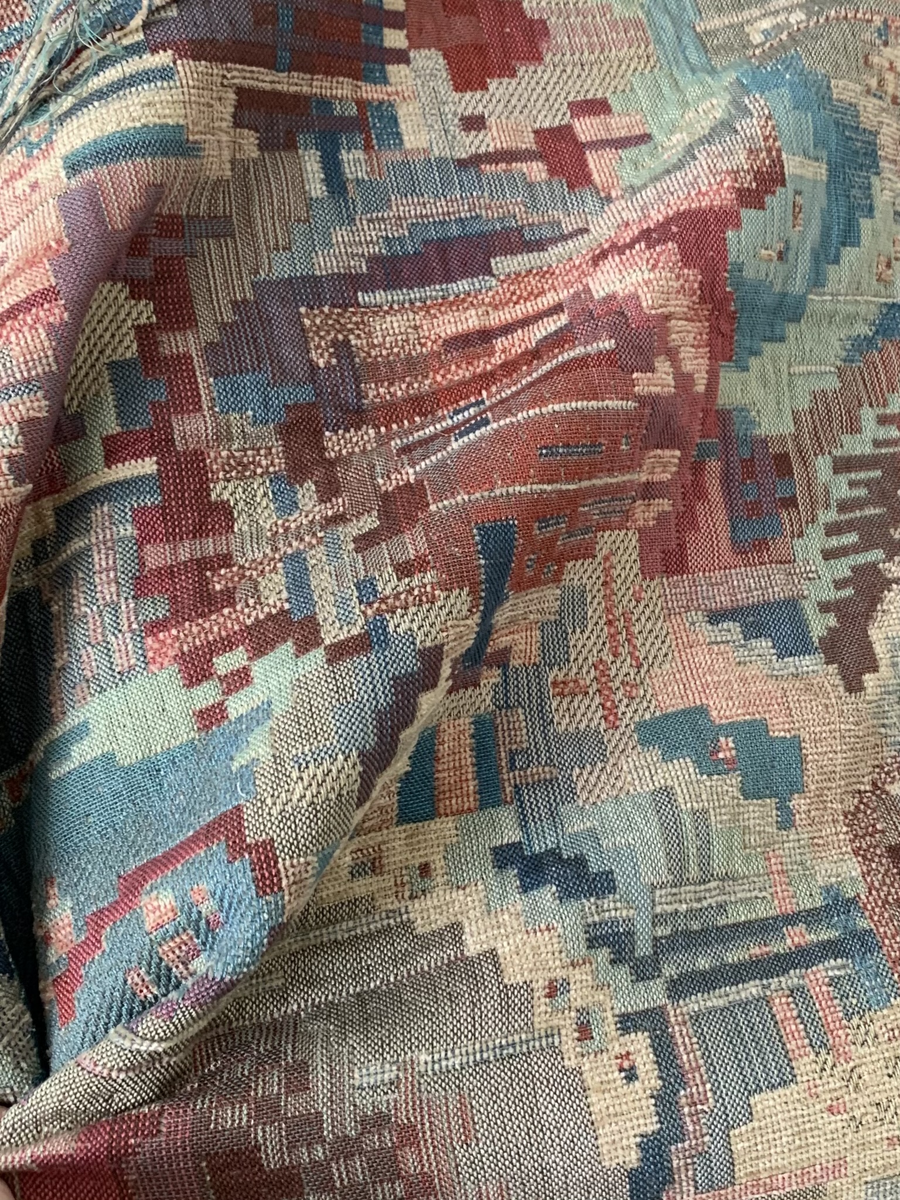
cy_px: 600
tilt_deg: -61.5
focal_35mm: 26
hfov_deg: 53.1
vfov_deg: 67.3
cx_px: 450
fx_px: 901
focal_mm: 4.25
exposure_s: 1/60
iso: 160
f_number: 1.8
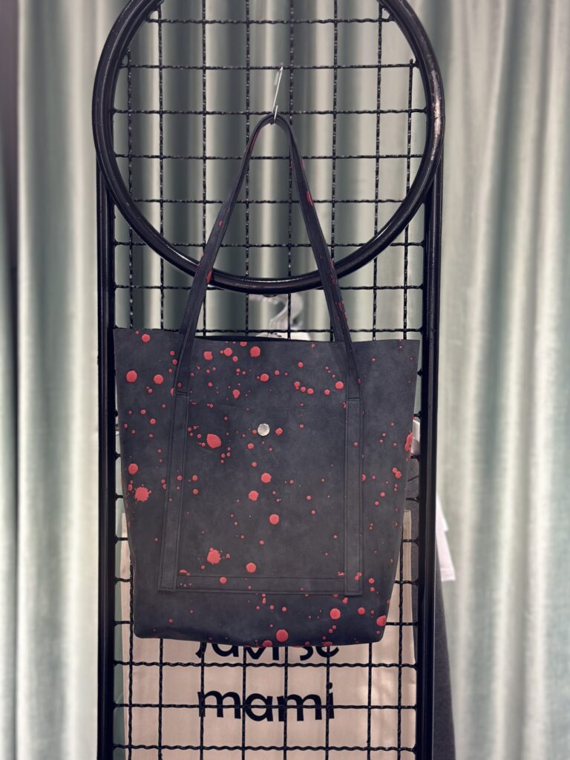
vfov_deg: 39.7
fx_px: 1054
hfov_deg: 30.3
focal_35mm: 48
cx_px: 285
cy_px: 380
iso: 125
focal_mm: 6.86
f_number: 1.78
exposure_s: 1/100
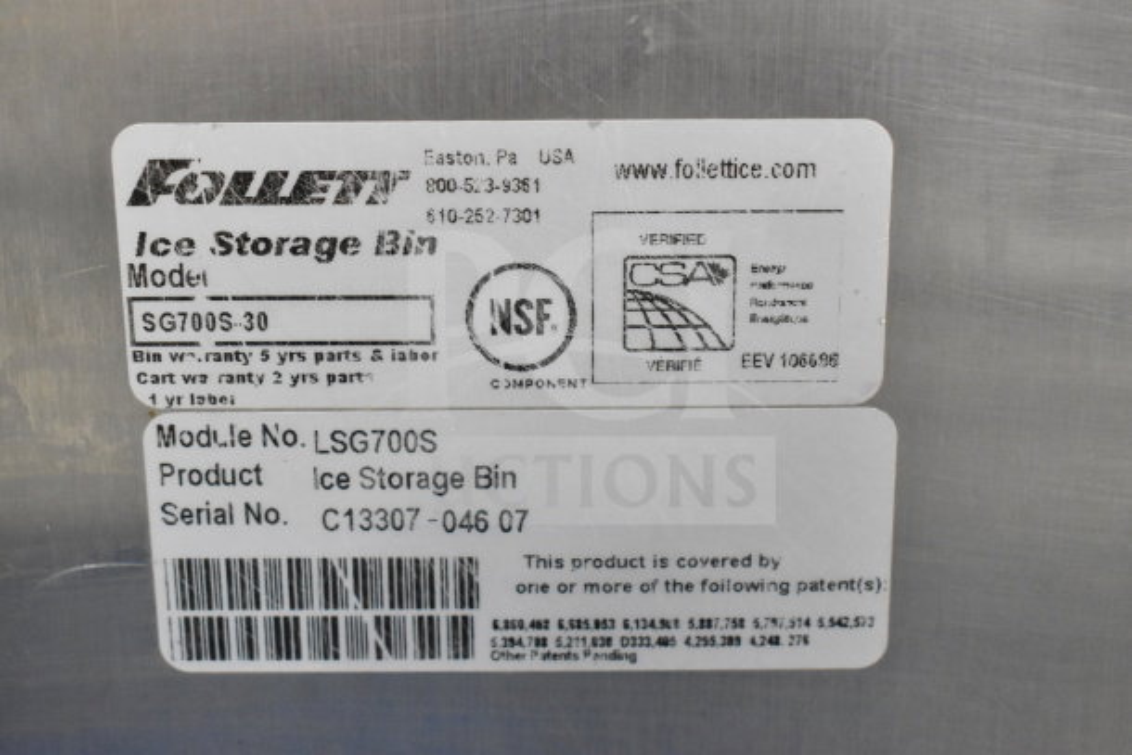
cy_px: 378
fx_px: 1651
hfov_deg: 37.8
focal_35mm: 52
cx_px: 566
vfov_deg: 25.8
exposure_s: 1/160
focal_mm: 35
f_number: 6.3
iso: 6400
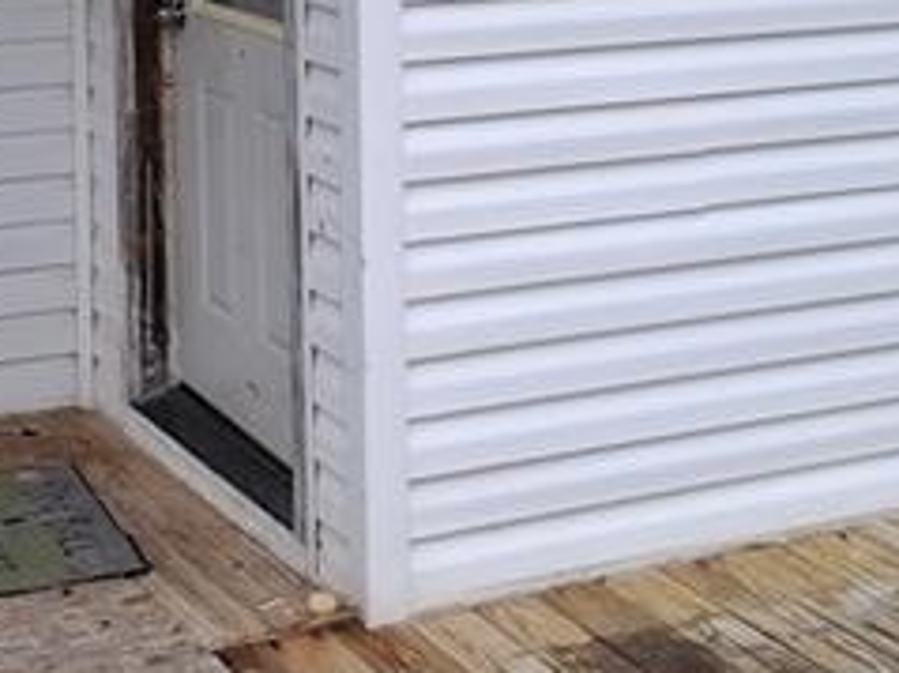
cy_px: -117
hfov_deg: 25.2
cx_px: 275
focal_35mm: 77
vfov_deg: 18.2
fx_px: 1999
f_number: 1.8
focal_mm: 5.54
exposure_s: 1/271
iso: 50
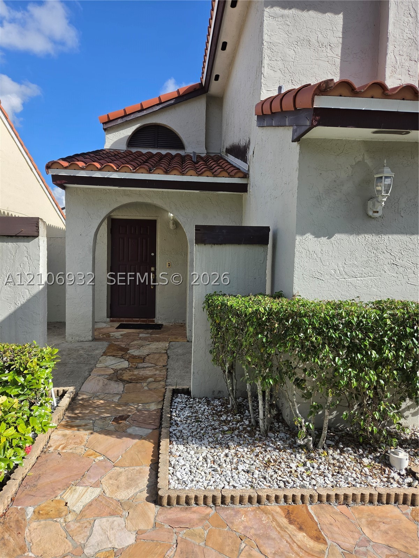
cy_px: 279
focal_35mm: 23
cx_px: 210
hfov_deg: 58.9
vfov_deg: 73.9
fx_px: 371
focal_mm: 5.4
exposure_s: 1/4187
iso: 80
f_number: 1.8
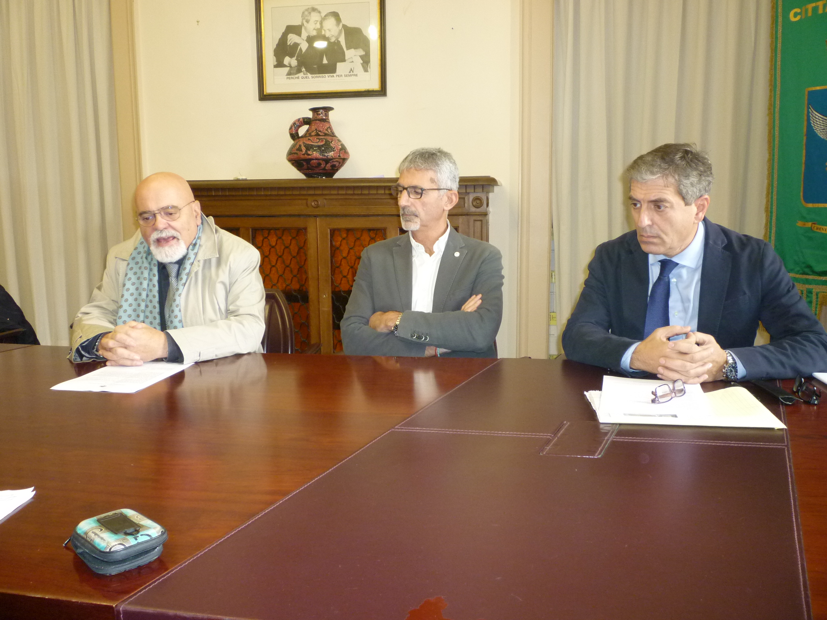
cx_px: 414
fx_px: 693
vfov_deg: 48.2
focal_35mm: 29
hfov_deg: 61.7
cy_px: 310
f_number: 3.3
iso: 250
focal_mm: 5.2
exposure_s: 1/30
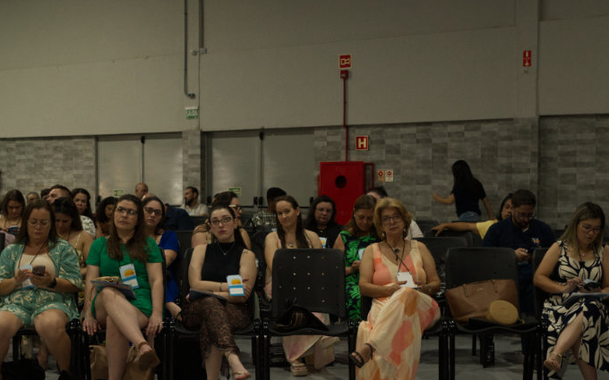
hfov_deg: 32.4
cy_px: 233
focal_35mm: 63
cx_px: 256
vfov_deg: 20.6
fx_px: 1046
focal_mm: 35
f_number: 4
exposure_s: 1/100
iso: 2500
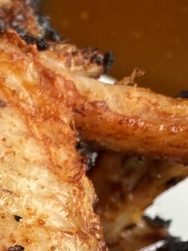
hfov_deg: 8.3
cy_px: 517
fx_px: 1201
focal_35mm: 166
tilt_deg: -49.9
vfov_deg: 10.8
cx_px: -254
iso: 32
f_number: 1.8
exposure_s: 1/122
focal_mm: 4.25
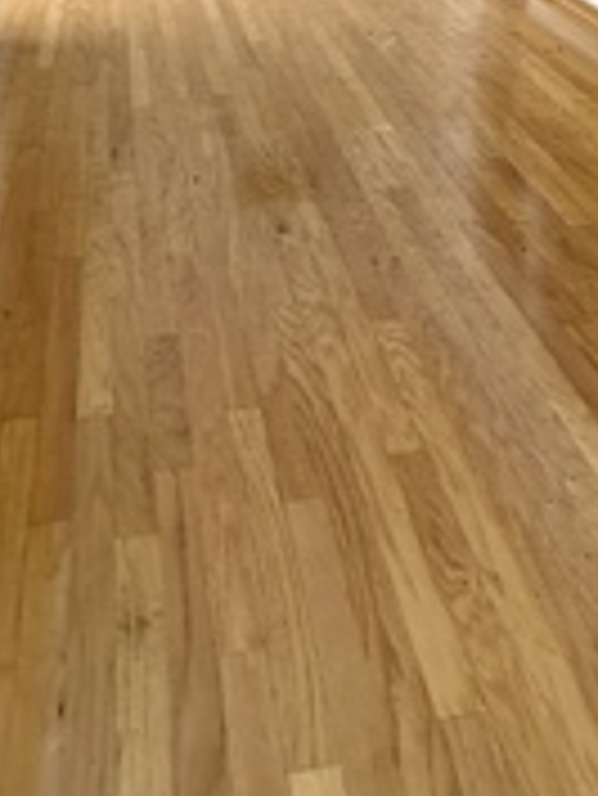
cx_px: 229
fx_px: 874
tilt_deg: -1.8
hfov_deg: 37.6
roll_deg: -1.6
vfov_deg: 35.6
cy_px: -207
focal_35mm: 38
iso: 40
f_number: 2.2
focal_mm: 2.22
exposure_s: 1/120
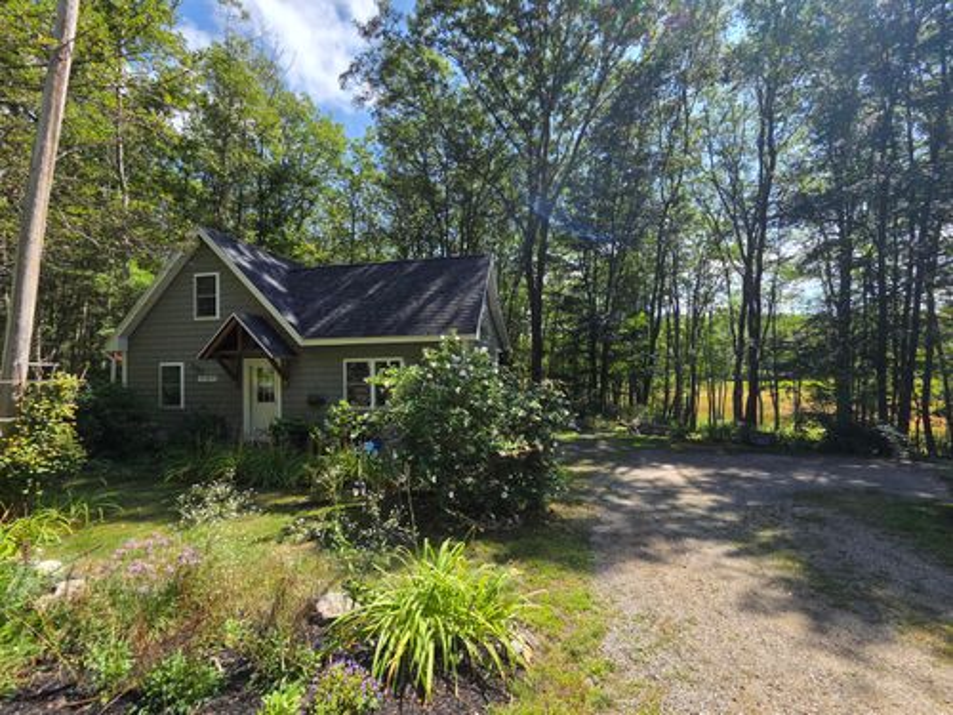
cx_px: 476
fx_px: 358
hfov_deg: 106.2
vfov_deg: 89.9
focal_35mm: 13
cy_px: 358
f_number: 2.2
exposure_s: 1/861
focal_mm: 2.2
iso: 50
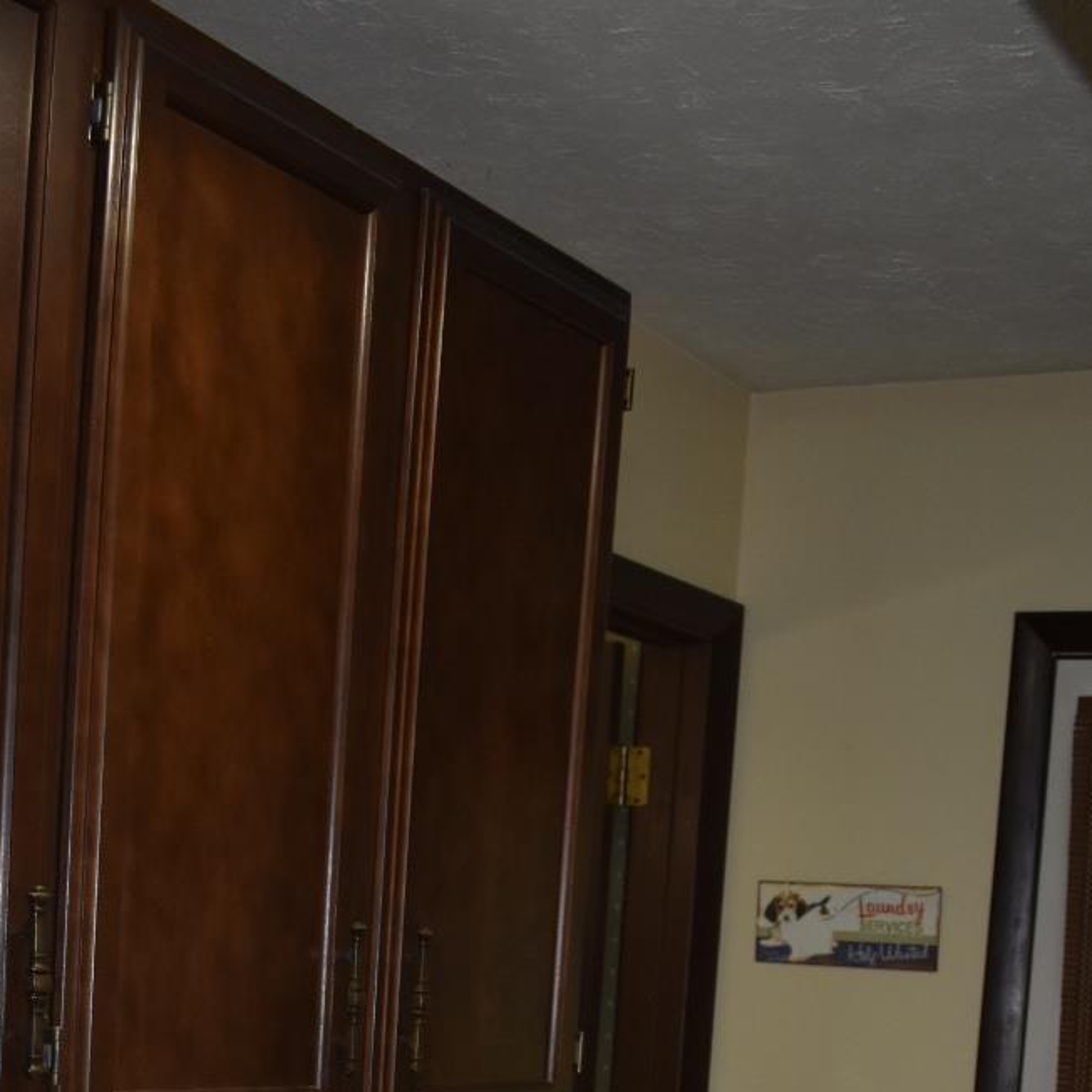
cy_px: 1196
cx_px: 571
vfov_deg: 27.5
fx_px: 2034
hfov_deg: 30.0
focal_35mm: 57
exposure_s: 1/160
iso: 800
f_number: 3.5
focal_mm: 18
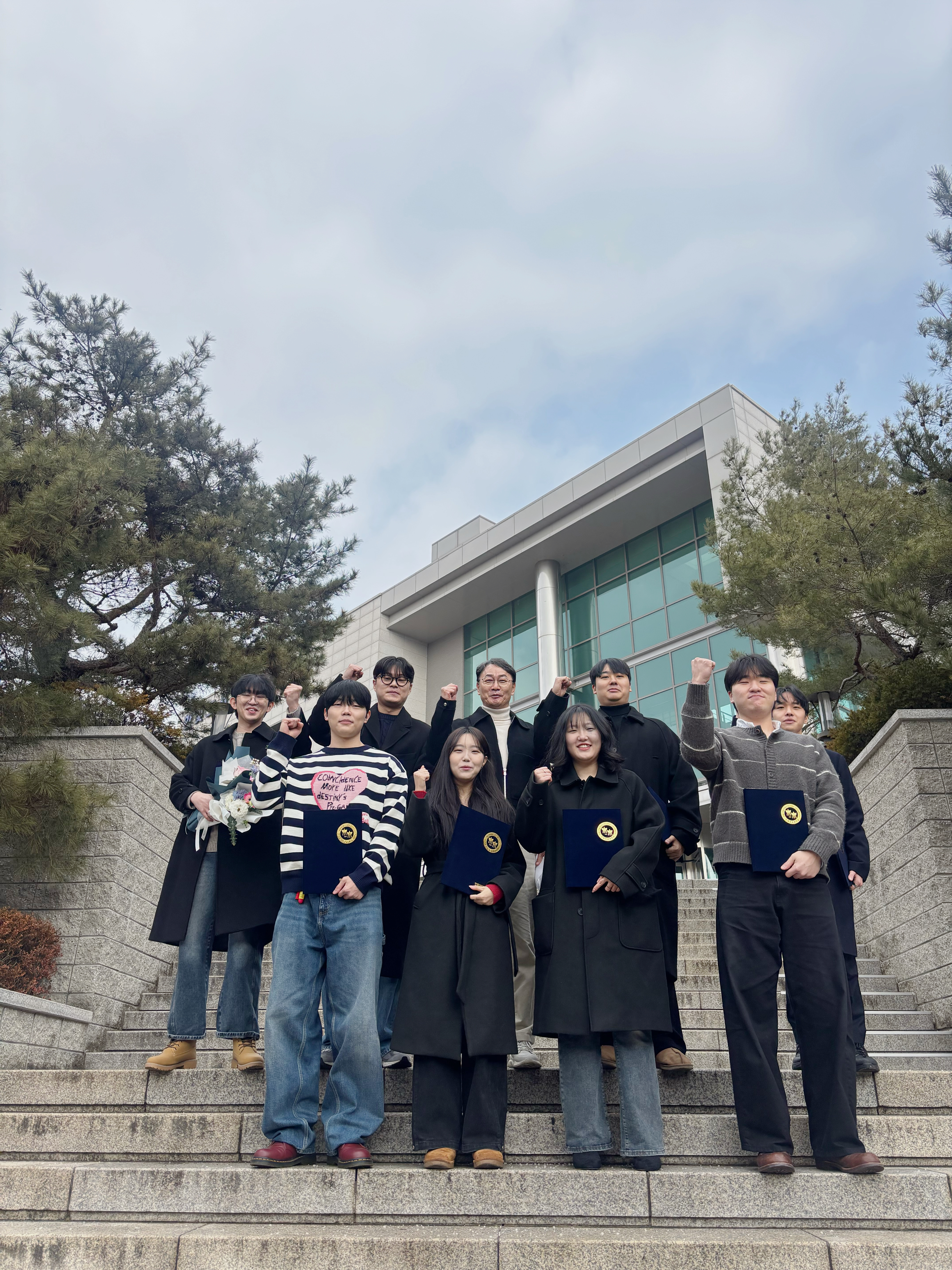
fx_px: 953
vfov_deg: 67.3
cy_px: 635
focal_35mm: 26
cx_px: 476
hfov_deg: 53.1
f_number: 1.6
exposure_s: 1/1695
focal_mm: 5.96
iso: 50
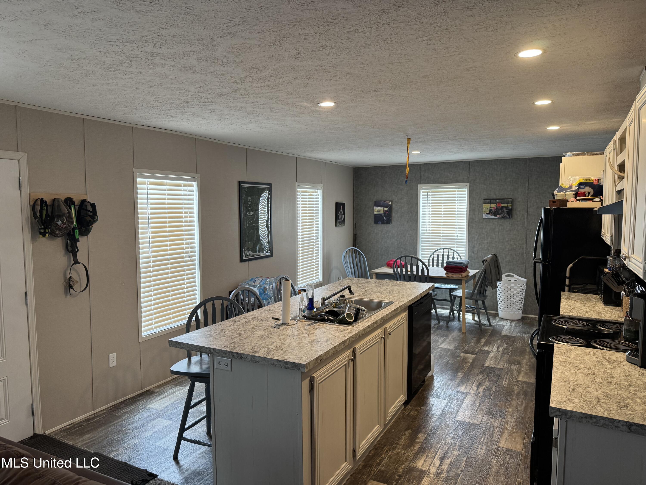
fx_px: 448
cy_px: 242
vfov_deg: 56.8
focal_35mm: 24
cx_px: 323
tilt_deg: -5.4
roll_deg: -0.1
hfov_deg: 71.6
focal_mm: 6.76
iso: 160
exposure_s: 1/60
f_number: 1.78
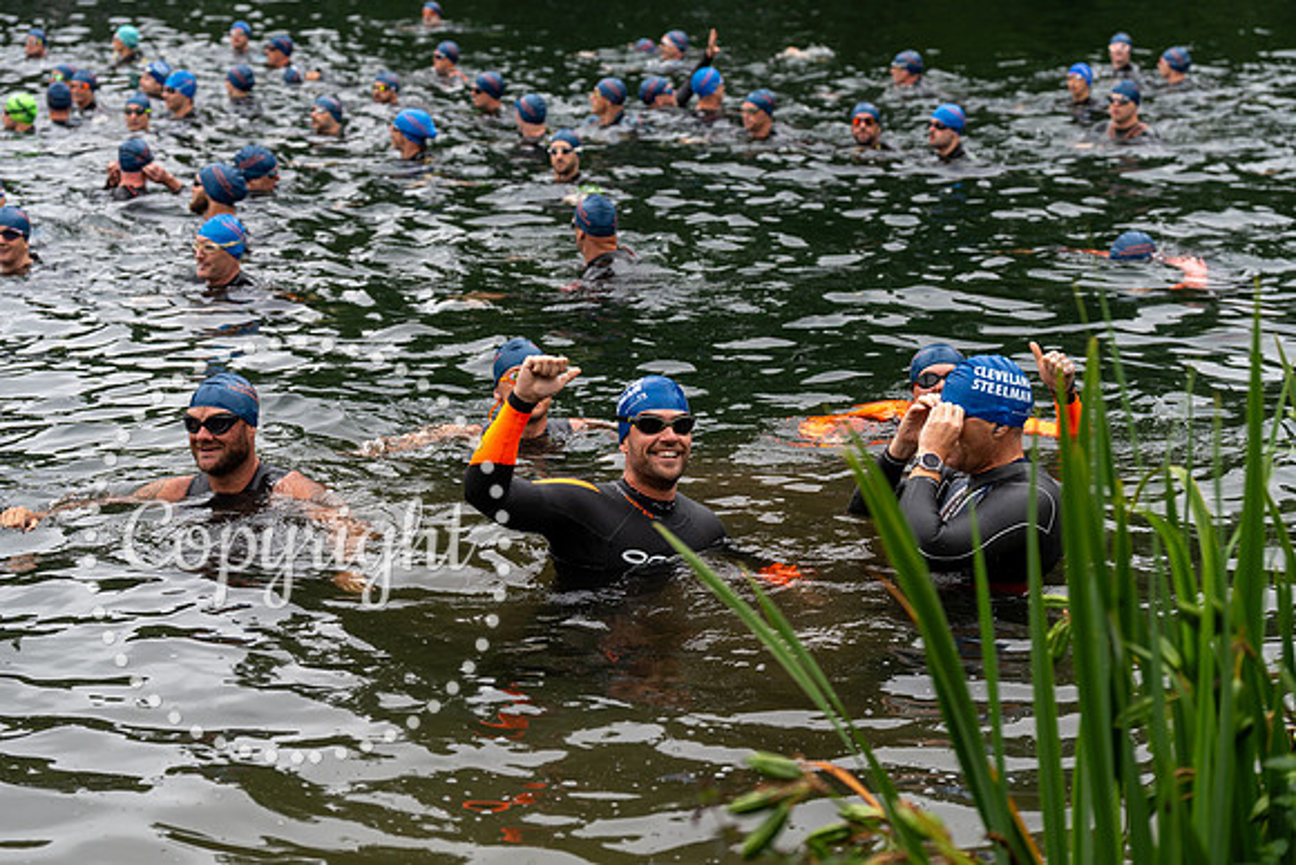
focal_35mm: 70
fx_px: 2520
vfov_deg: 19.5
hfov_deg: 28.8
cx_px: 648
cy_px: 432
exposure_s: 1/800
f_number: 4
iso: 320
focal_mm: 70
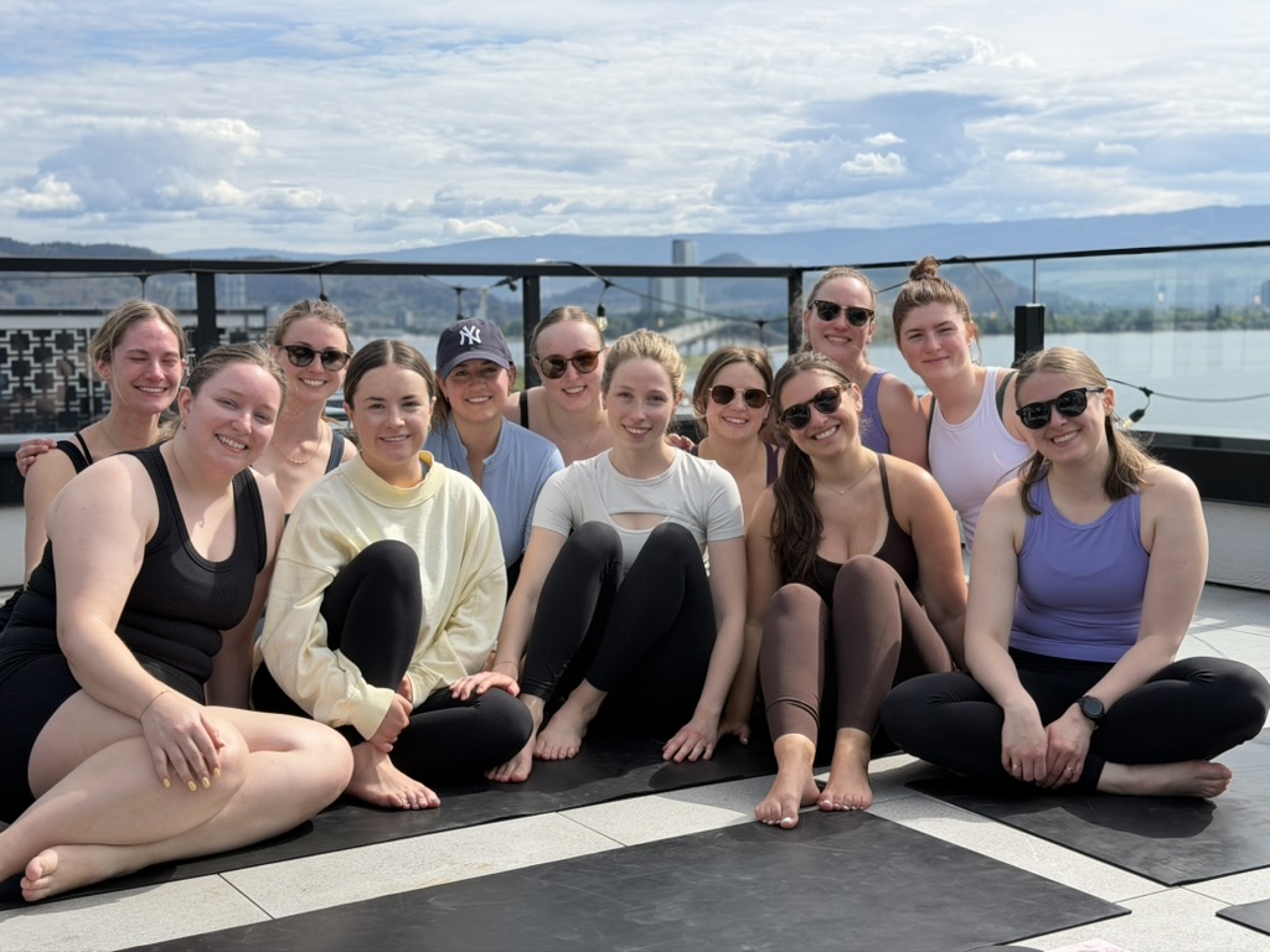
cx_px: 635
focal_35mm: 48
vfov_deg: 30.3
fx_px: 1761
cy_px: 476
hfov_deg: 39.7
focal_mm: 6.76
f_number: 1.78
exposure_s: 1/4098
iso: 64
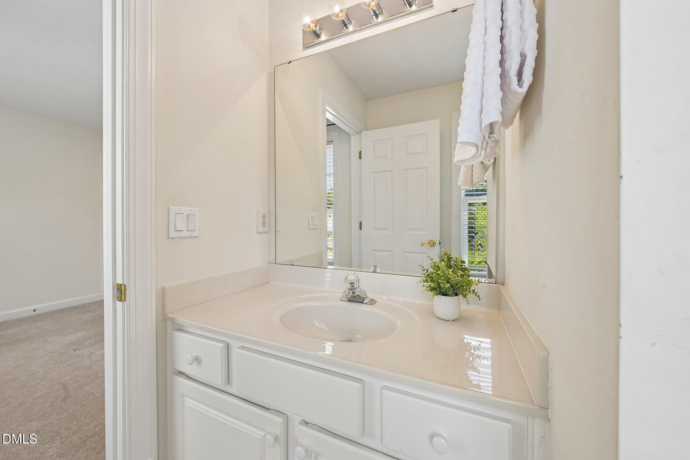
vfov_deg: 81.2
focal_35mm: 14
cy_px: 230
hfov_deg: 104.3
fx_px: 268
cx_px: 345
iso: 200
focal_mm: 14
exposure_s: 1/25
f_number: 9
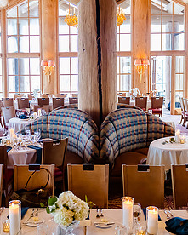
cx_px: 76
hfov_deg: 31.4
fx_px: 334
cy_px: 97
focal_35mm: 48
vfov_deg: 38.6
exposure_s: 1/250
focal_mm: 24
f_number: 2.8
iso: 3200
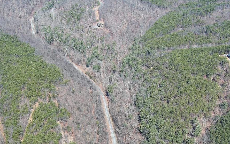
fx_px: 426
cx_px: 85
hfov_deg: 30.1
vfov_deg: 18.8
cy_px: 131
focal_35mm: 68
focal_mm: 10.57
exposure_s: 1/608
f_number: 2.8
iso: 100
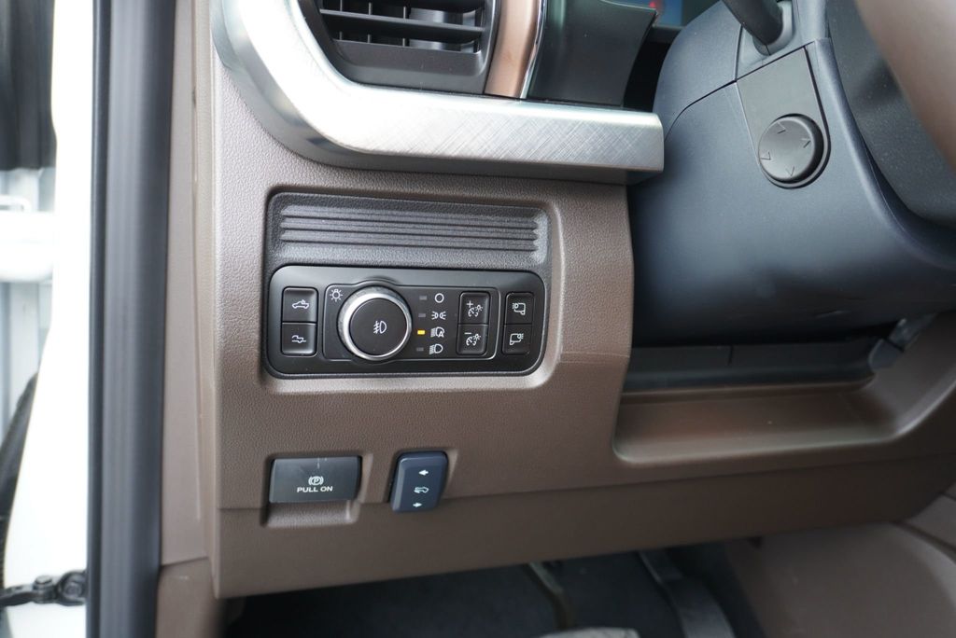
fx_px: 797
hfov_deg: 61.9
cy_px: 319
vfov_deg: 43.7
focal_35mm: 30
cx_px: 478
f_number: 4
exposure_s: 1/60
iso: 250
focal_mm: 20
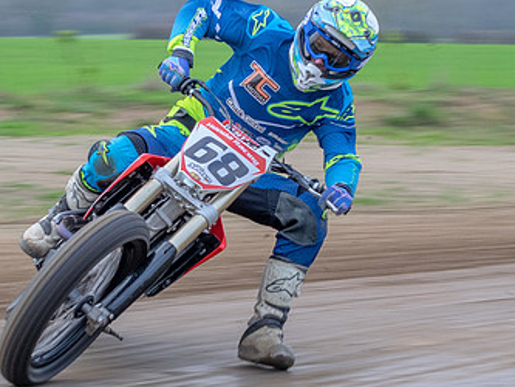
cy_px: 276
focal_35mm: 219
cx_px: 130
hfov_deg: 9.0
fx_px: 3259
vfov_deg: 6.8
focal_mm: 50
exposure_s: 1/160
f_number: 6.3
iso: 400
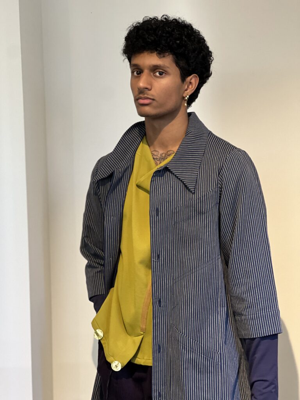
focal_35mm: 77
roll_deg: +1.5
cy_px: 200
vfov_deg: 25.3
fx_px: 890
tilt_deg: -1.7
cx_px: 150
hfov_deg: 19.1
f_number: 2.8
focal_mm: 9
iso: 320
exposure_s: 1/25
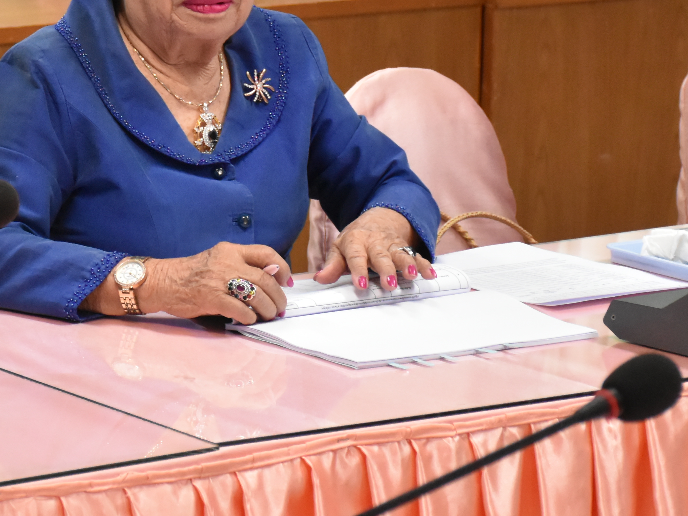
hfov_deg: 11.4
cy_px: 52
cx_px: -76
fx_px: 3399
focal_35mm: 171
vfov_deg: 8.7
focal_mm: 52
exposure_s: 1/160
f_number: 6.3
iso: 3200
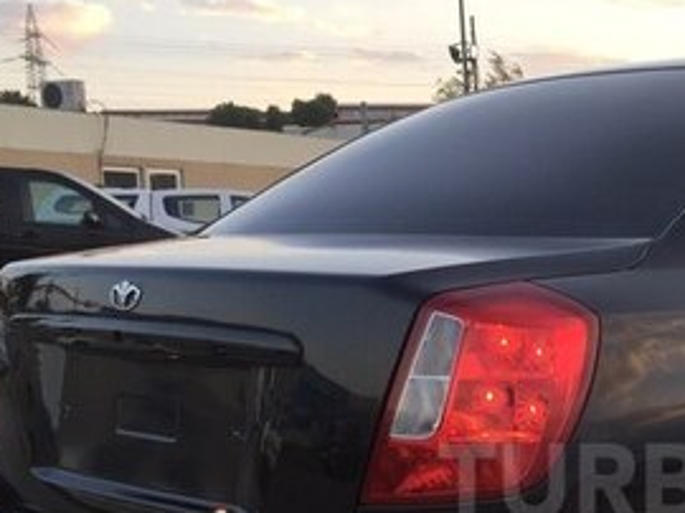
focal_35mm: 71
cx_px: 698
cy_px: 481
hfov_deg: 25.9
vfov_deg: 20.2
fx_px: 1404
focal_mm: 4.15
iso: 32
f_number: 2.2
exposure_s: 1/156
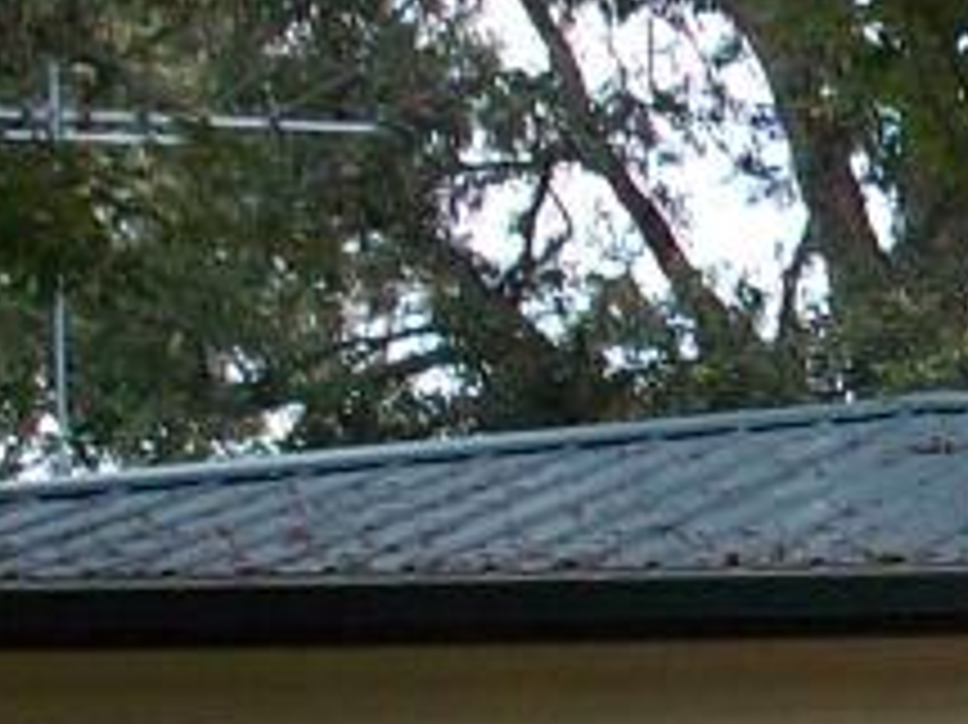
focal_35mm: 220
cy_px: 454
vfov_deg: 6.7
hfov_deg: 8.4
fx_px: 6149
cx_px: 2179
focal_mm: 6.2
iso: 80
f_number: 2.8
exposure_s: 1/361
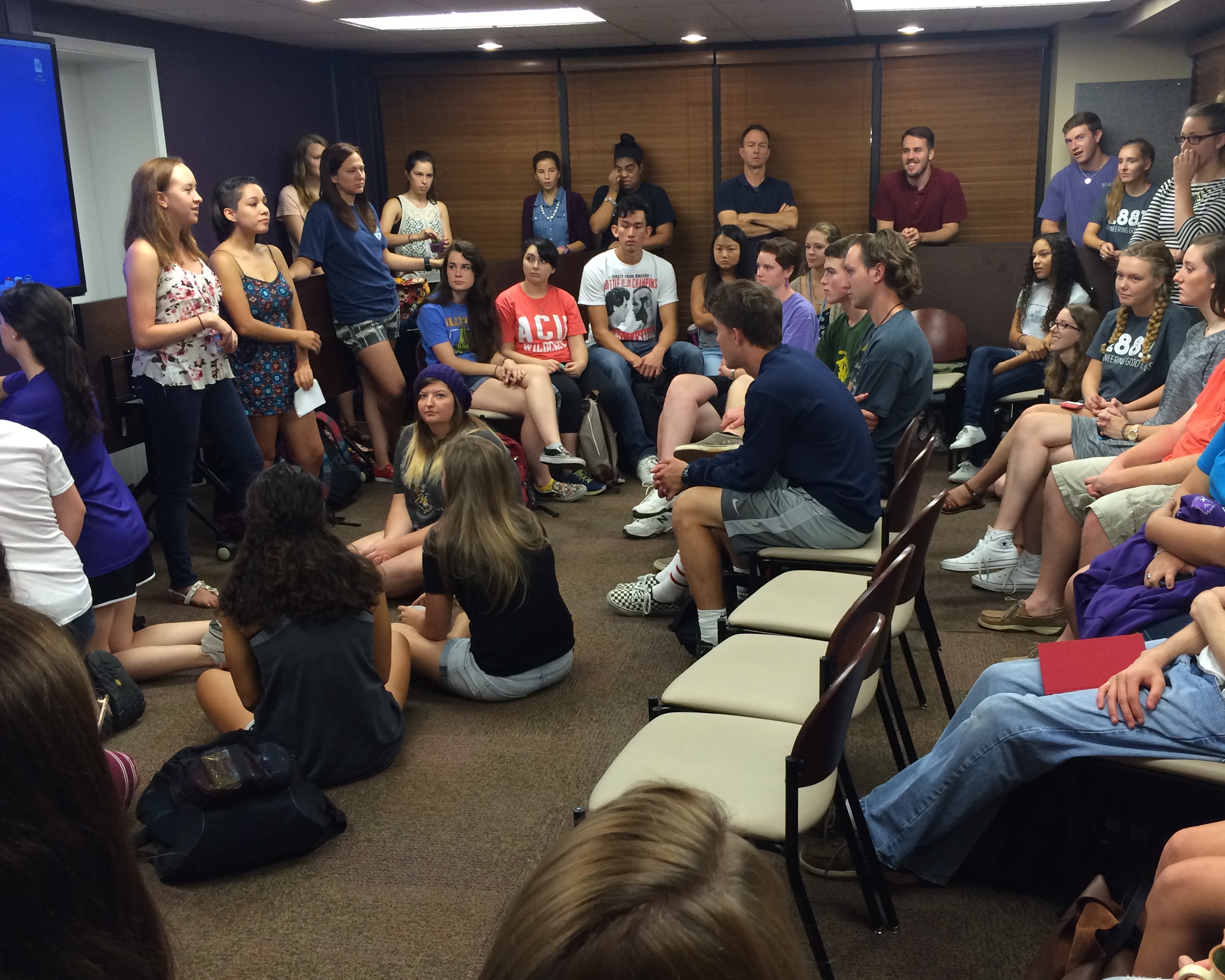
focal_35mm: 35
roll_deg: +2.1
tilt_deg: -15.1
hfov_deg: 51.5
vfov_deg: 42.2
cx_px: 663
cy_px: 515
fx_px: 1269
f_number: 2.2
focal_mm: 4.15
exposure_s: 1/30
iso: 64
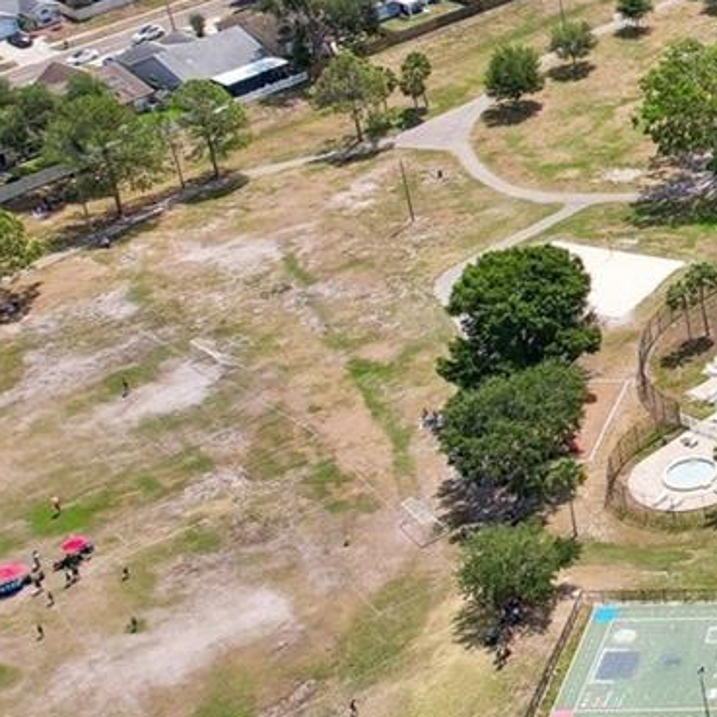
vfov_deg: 21.1
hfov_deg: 17.4
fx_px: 1898
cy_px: 148
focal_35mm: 81
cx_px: 1288
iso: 150
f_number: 2.8
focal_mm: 8.4
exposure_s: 1/2000
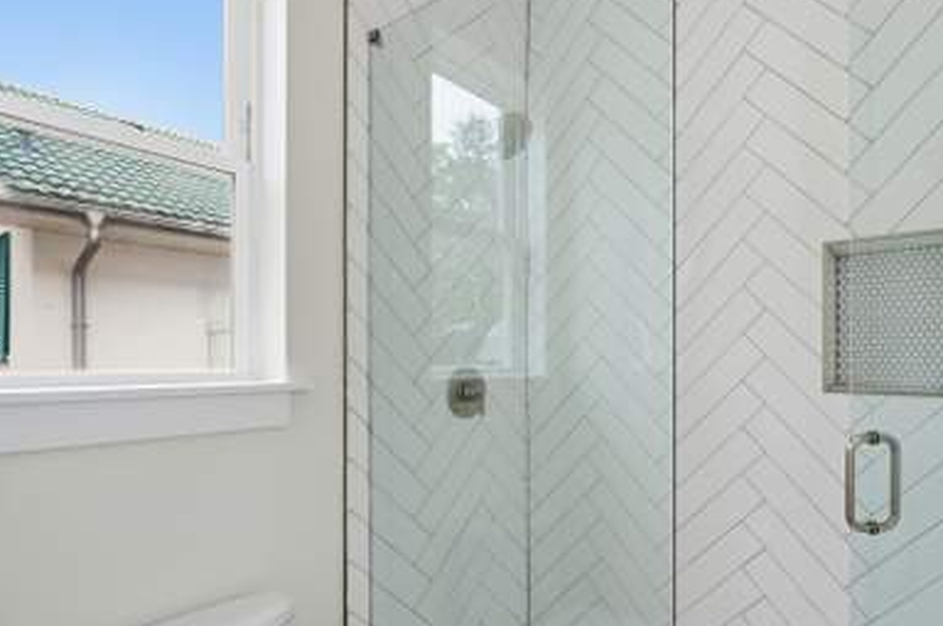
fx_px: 523
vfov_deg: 61.3
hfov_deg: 82.9
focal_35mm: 20
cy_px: 374
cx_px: 570
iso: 1250
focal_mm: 16
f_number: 8
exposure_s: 1/640
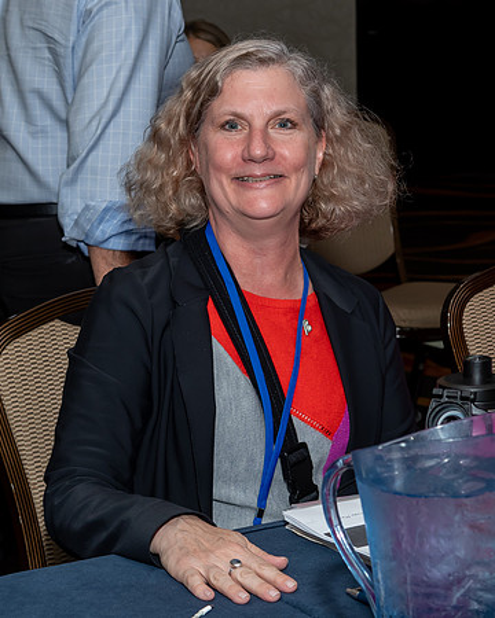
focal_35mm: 99
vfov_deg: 19.4
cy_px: 267
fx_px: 1805
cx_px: 273
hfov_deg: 15.6
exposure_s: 1/250
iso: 400
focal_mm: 40
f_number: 6.3
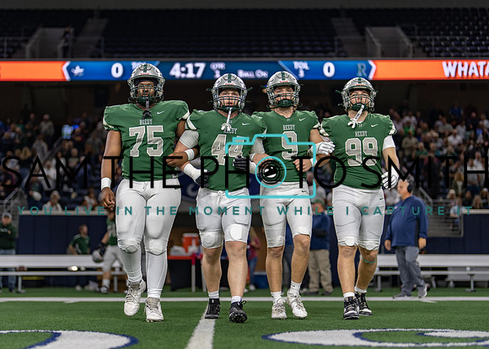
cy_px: 190
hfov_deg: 31.6
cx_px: 219
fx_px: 865
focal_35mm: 62
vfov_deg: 22.8
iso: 200
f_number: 1.2
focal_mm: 50
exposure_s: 1/500
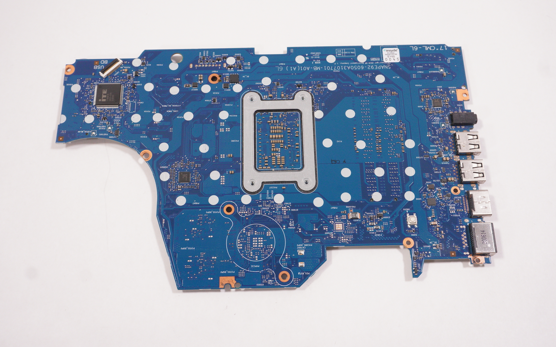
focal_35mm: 39
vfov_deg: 33.1
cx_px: 279
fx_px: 584
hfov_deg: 50.9
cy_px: 165
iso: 1000
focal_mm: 25
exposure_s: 1/200
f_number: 7.1
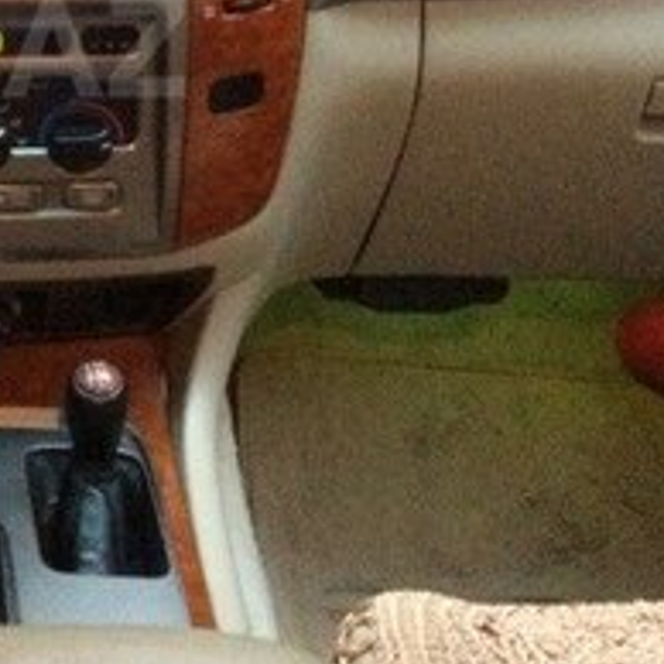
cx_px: -164
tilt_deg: -25.3
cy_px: 46
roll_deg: +3.2
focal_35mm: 87
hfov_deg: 18.7
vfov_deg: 19.5
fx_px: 1888
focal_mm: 4.15
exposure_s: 1/17
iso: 800
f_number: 2.2
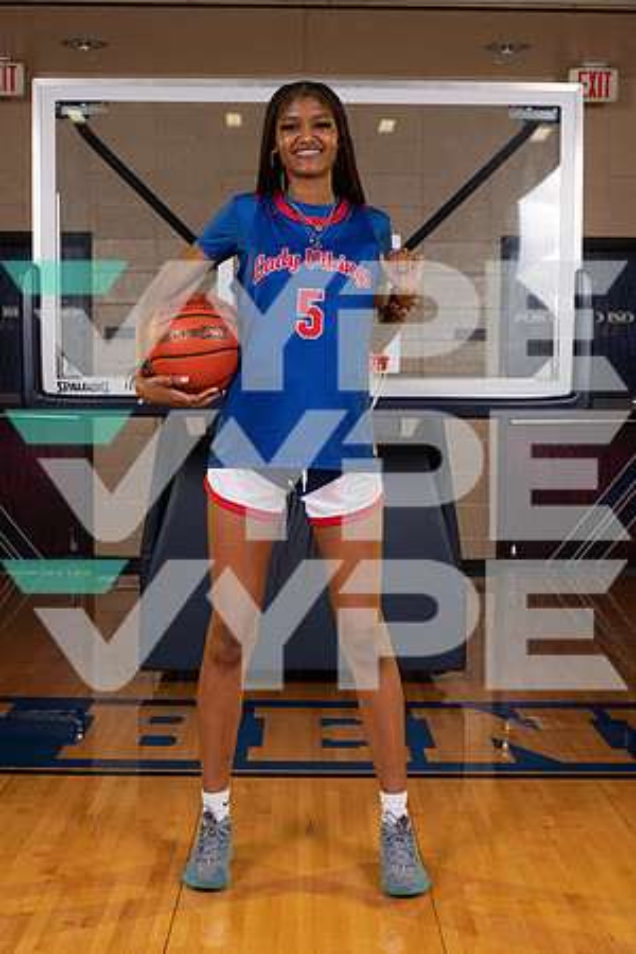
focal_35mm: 50
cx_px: 318
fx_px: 1325
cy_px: 477
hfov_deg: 27.0
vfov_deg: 39.6
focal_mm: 50
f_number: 7.1
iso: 320
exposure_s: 1/320
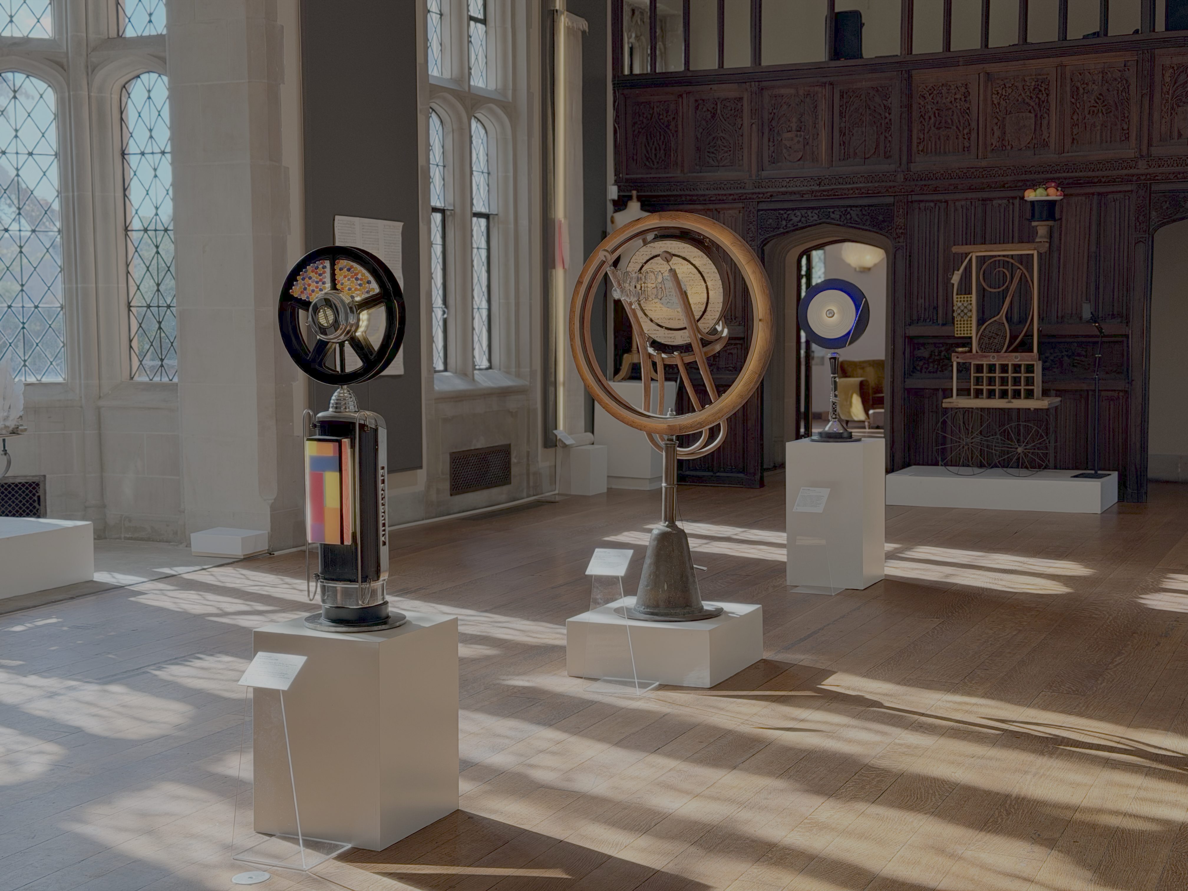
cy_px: 446
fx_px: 1647
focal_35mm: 48
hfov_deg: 39.7
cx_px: 594
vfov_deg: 30.3
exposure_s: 1/277
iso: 80
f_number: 1.78
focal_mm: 6.76
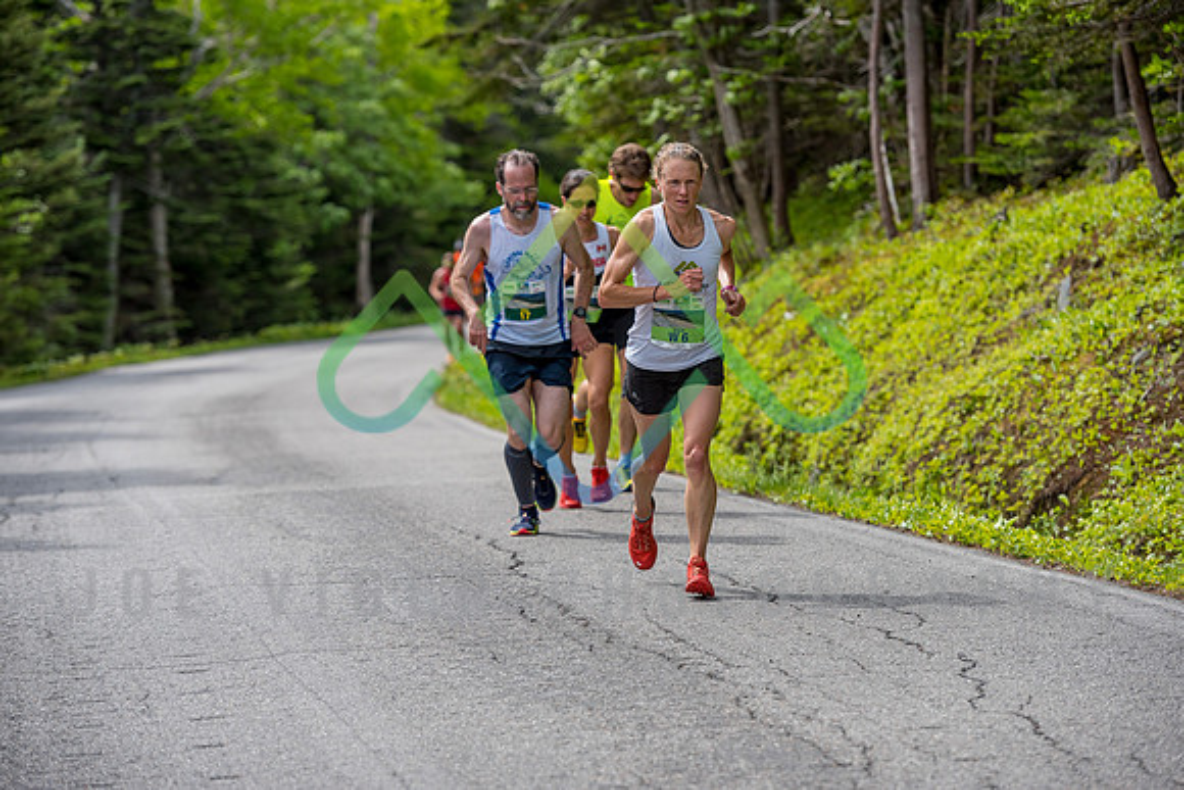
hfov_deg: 14.2
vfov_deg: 9.5
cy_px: 395
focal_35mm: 145
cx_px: 592
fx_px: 4770
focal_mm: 145
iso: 400
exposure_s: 1/2500
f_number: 4
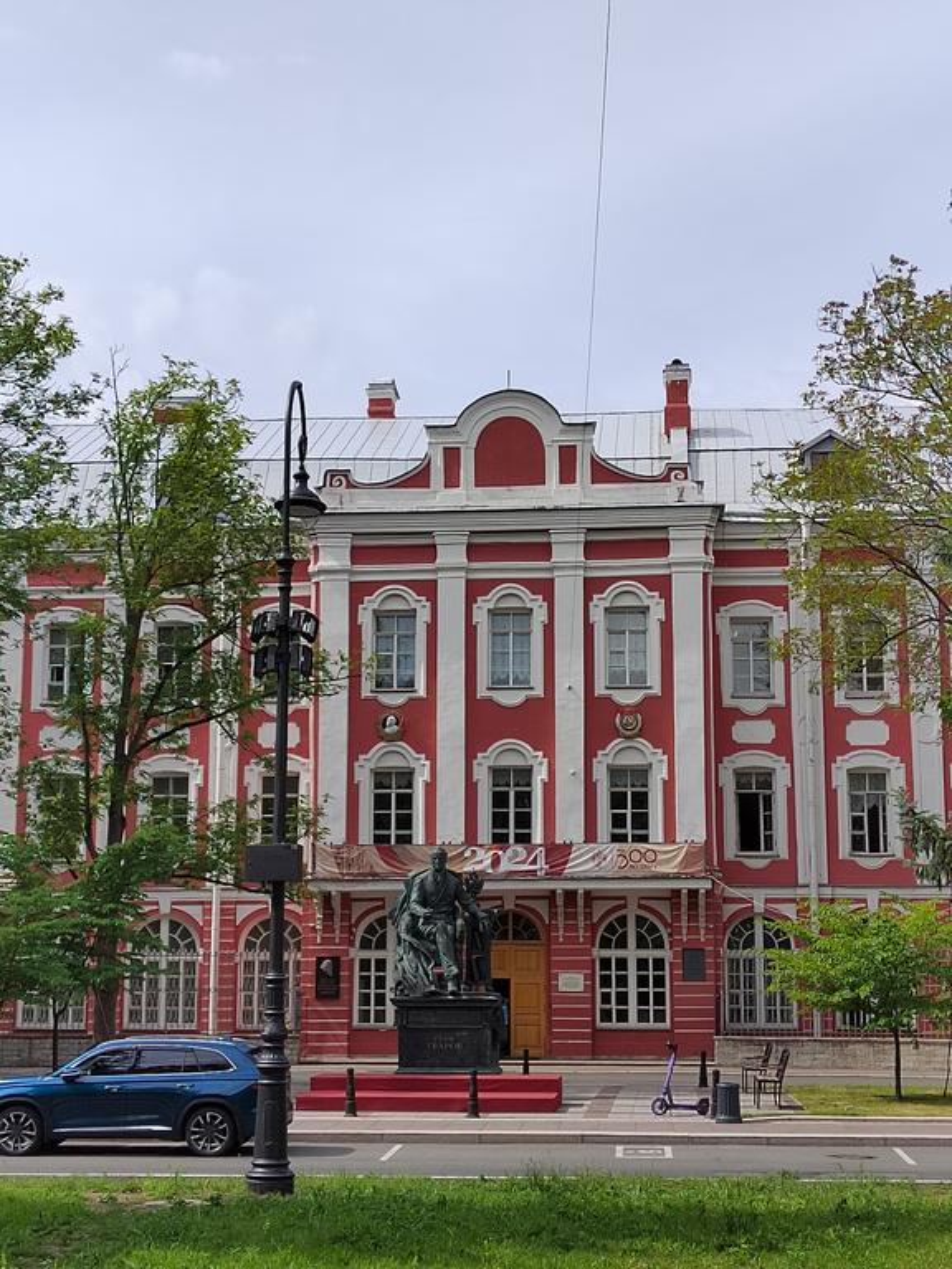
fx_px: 2053
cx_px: 476
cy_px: 634
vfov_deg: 34.3
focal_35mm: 56
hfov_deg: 26.1
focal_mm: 5.52
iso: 234
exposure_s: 1/2000
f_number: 1.9
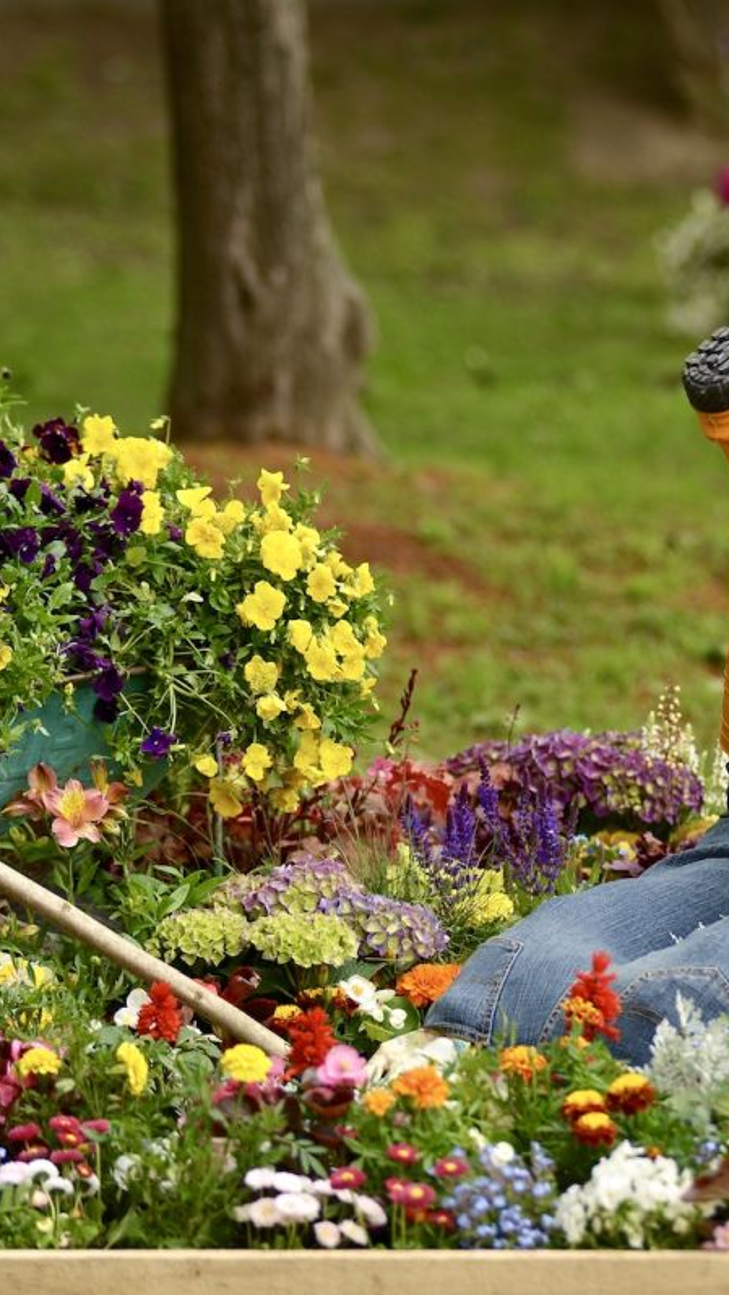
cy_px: 647
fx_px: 6494
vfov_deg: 11.4
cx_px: 680
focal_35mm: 189
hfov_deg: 6.4
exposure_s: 1/500
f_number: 2.8
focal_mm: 120
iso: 100
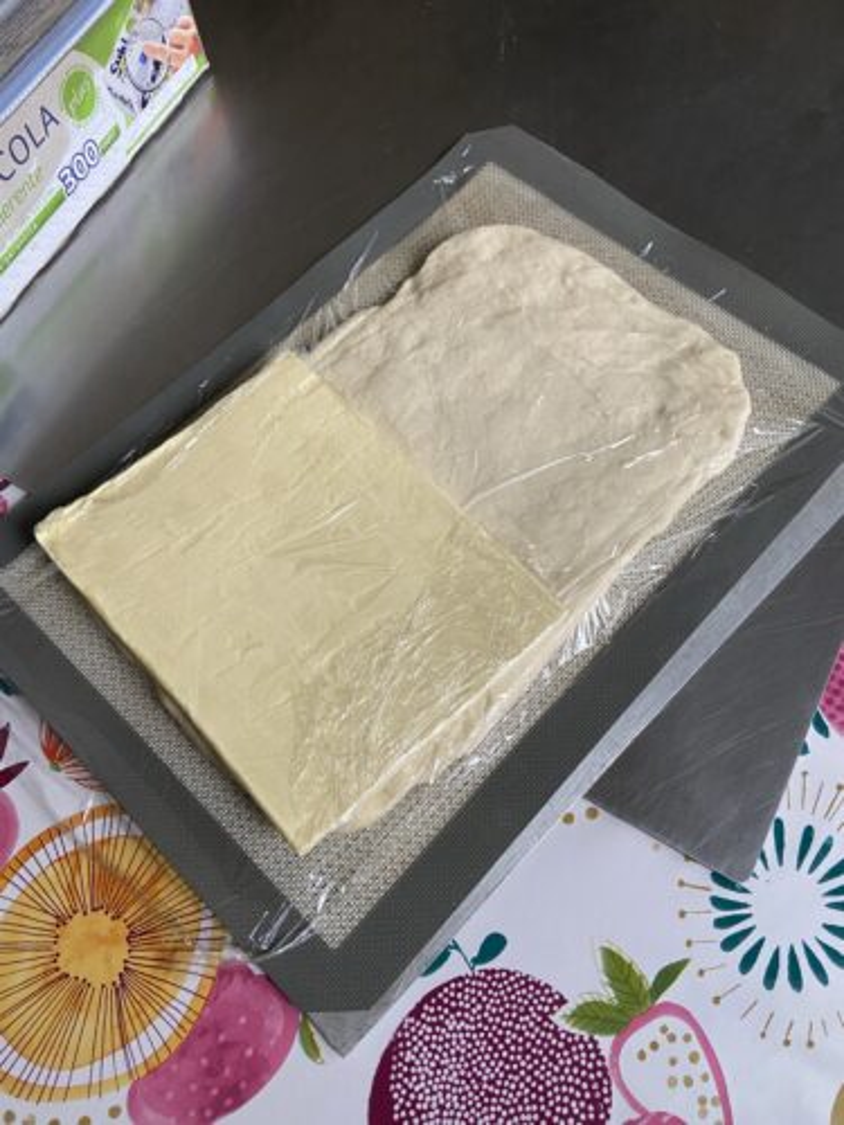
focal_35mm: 26
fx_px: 845
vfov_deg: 67.3
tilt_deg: -64.8
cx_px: 422
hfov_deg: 53.1
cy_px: 562
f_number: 1.8
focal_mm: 4.25
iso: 125
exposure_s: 1/81
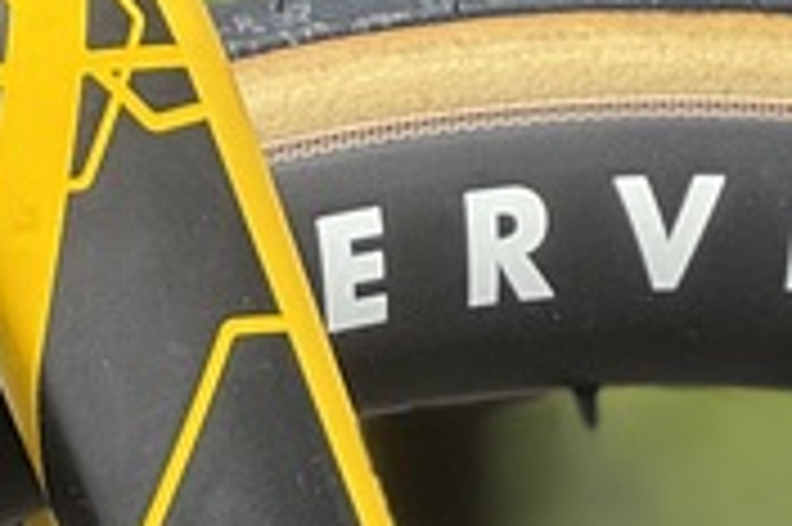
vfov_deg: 2.9
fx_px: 10264
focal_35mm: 467
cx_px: -1310
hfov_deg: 4.3
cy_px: 1151
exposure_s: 1/207
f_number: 2.8
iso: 25
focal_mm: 9
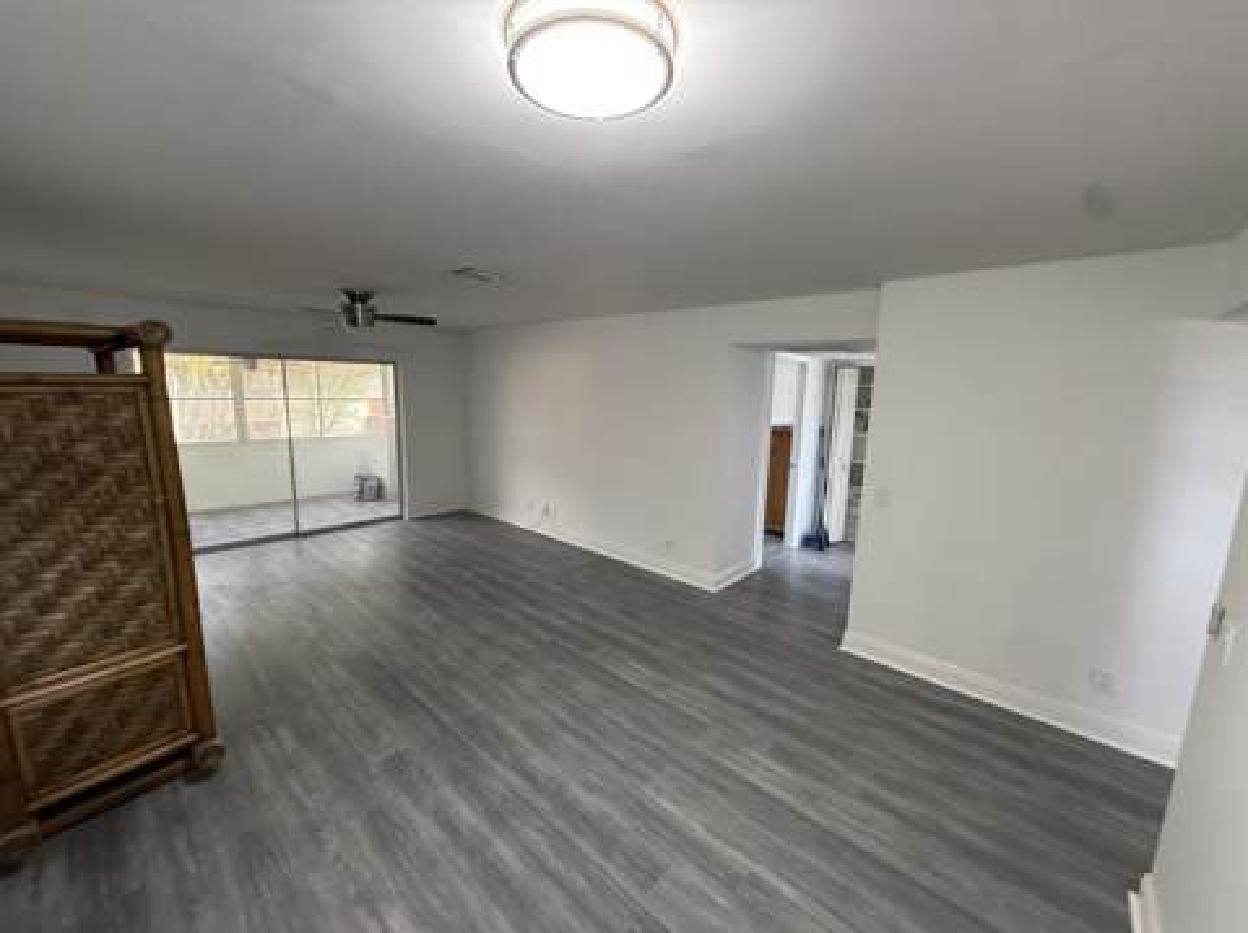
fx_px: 504
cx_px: 624
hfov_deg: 102.1
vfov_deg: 85.6
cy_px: 466
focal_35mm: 14
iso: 250
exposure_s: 1/60
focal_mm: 2.22
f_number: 2.2
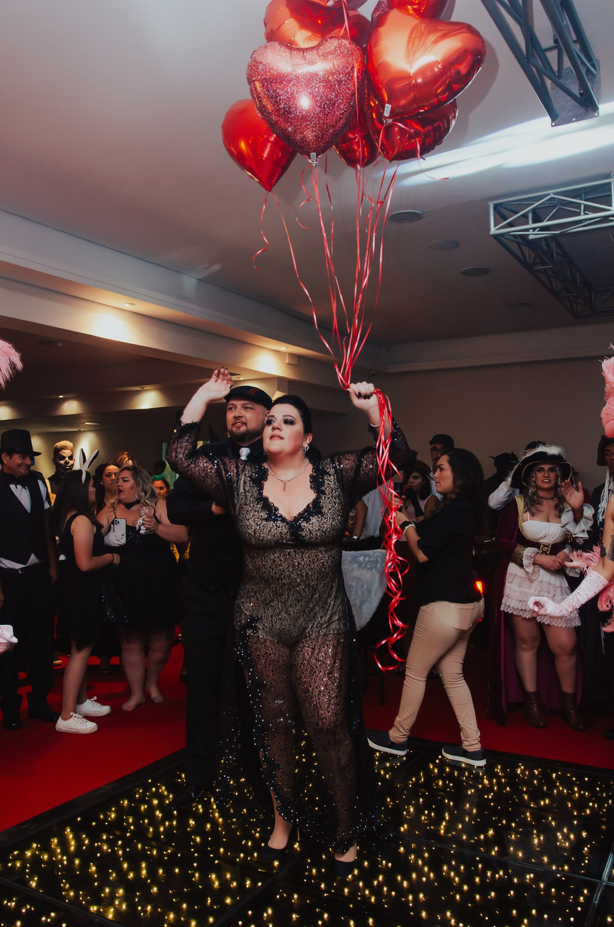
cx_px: 307
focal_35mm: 27
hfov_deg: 47.7
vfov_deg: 67.5
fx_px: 694
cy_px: 464
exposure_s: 1/60
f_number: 2.8
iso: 500
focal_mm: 18
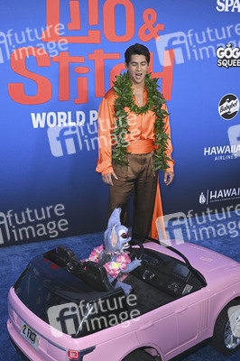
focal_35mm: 42
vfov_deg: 46.4
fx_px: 421
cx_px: 120
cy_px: 180
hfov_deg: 31.8
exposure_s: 1/200
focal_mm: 42
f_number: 6.3
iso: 1600
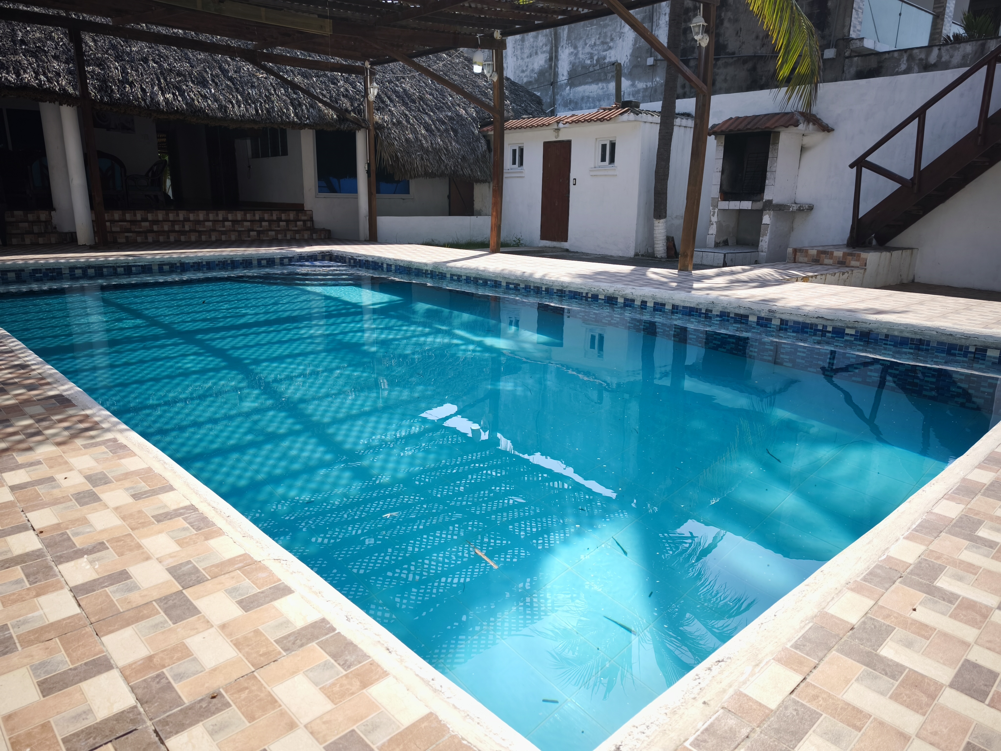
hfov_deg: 73.9
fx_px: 665
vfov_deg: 58.9
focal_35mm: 23
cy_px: 376
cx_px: 500
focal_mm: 6.57
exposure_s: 1/925
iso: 50
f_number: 1.6
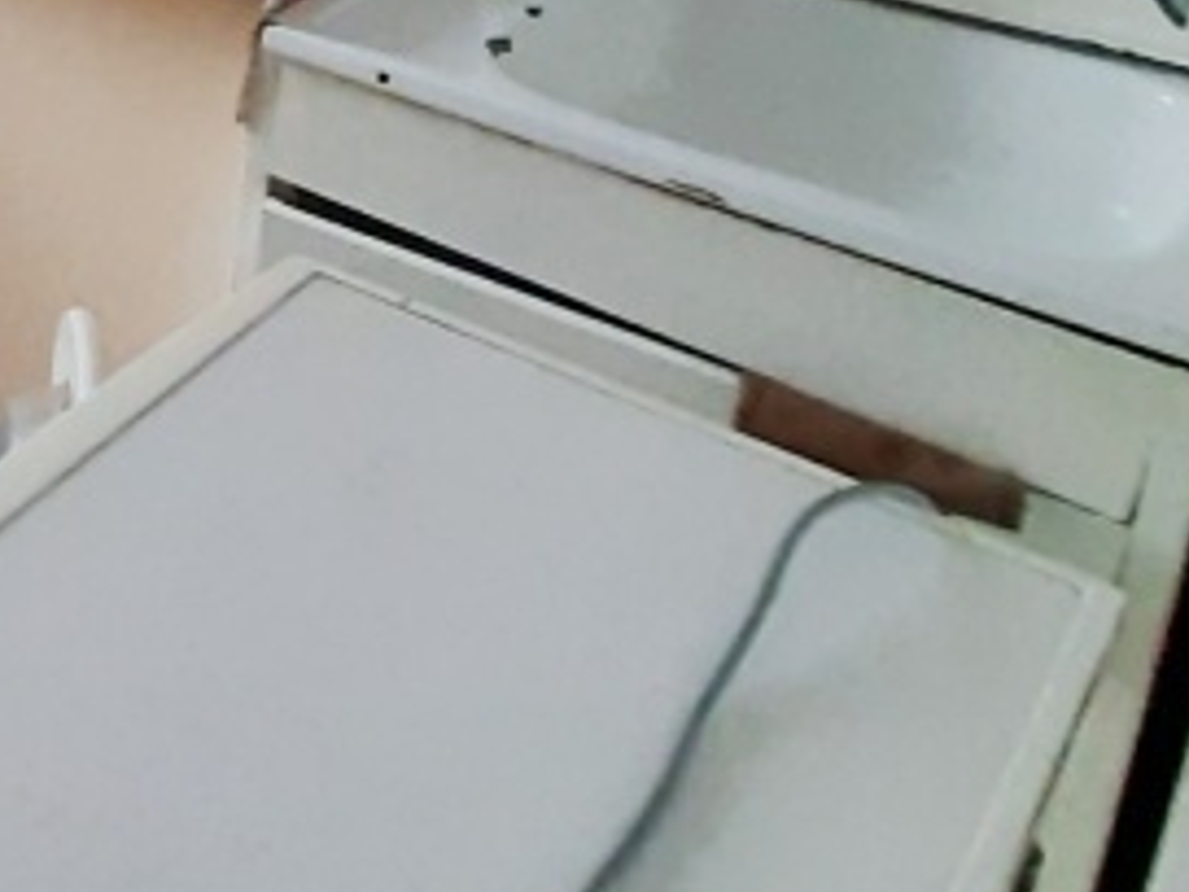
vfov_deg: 25.2
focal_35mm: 49
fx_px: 1683
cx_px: -778
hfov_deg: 24.6
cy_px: -302
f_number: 2.2
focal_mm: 1.42
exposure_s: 1/25
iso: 160
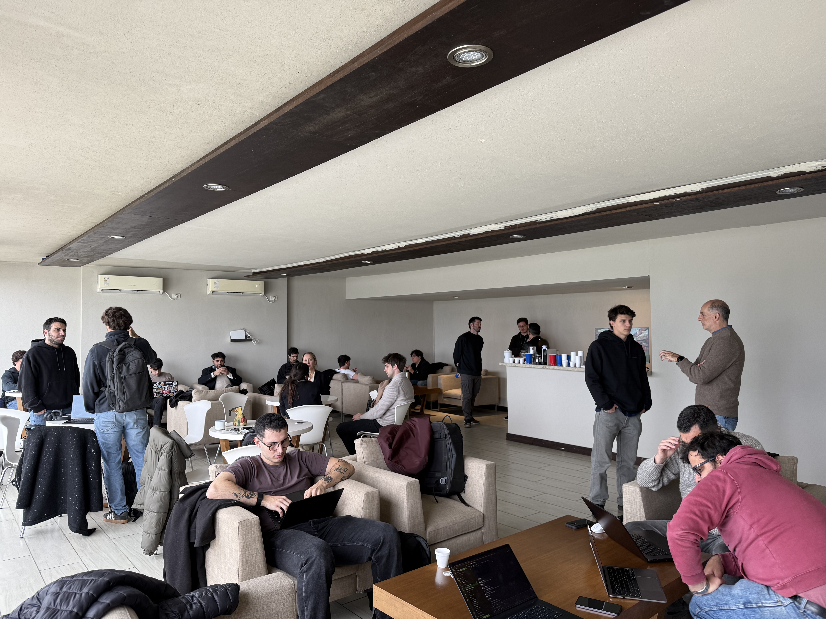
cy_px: 310
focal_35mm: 24
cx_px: 413
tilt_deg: +1.7
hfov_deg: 71.6
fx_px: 573
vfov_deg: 56.8
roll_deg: +0.1
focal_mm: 6.76
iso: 100
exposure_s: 1/121
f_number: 1.78
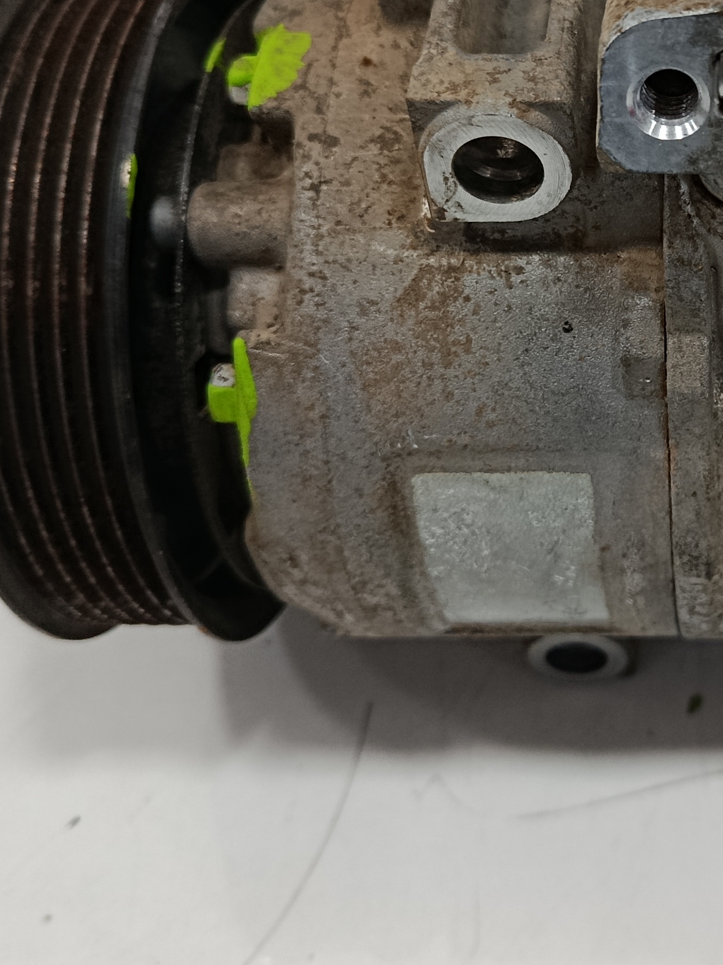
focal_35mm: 53
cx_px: 731
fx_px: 1476
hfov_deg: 26.0
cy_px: 290
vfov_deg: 35.7
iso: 1103
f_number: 1.7
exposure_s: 1/100
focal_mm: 5.24
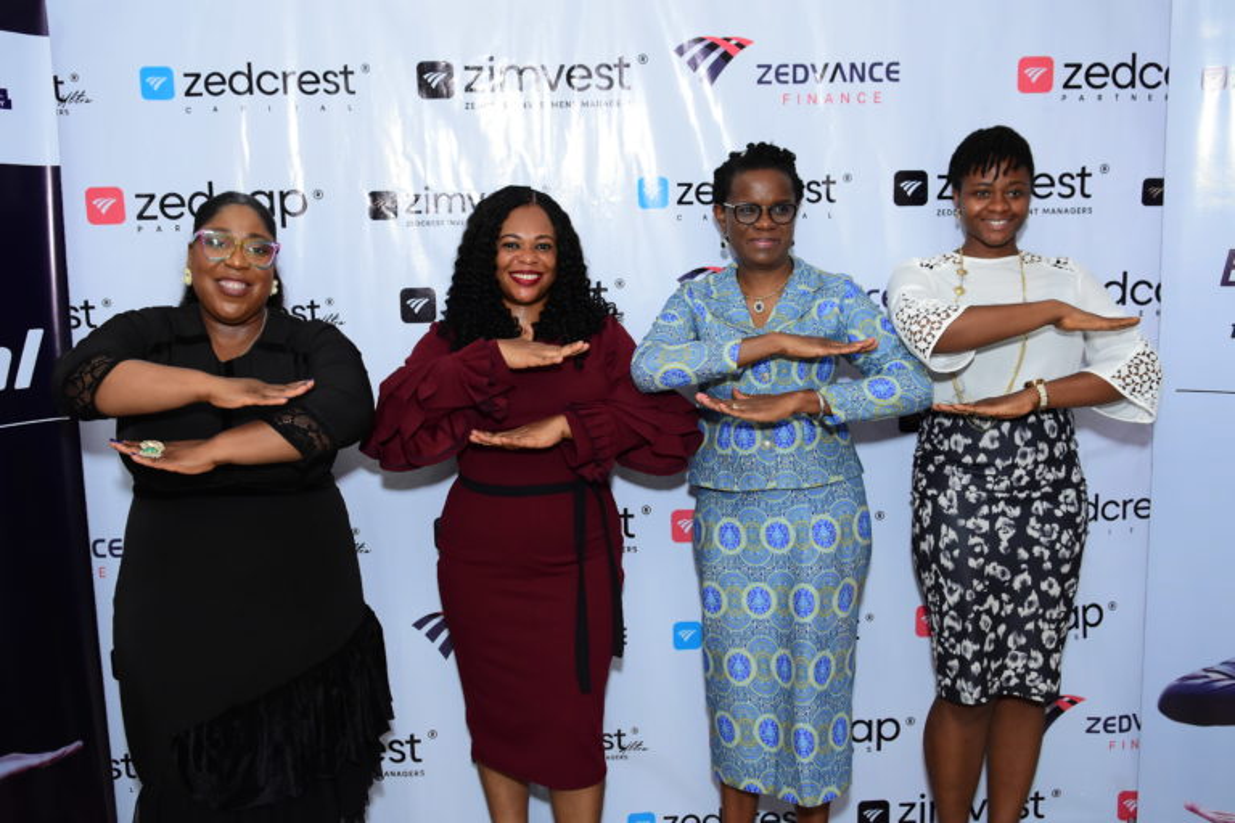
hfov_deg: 55.1
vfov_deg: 38.4
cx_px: 618
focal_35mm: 34
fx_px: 1183
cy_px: 412
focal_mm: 23
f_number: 4
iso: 1600
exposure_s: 1/200
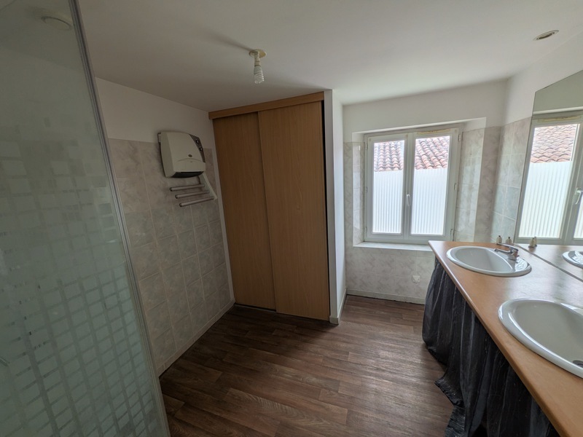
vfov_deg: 85.7
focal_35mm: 14
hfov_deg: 102.1
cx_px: 292
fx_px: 236
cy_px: 218
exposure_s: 1/146
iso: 52
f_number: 2.2
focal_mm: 1.85
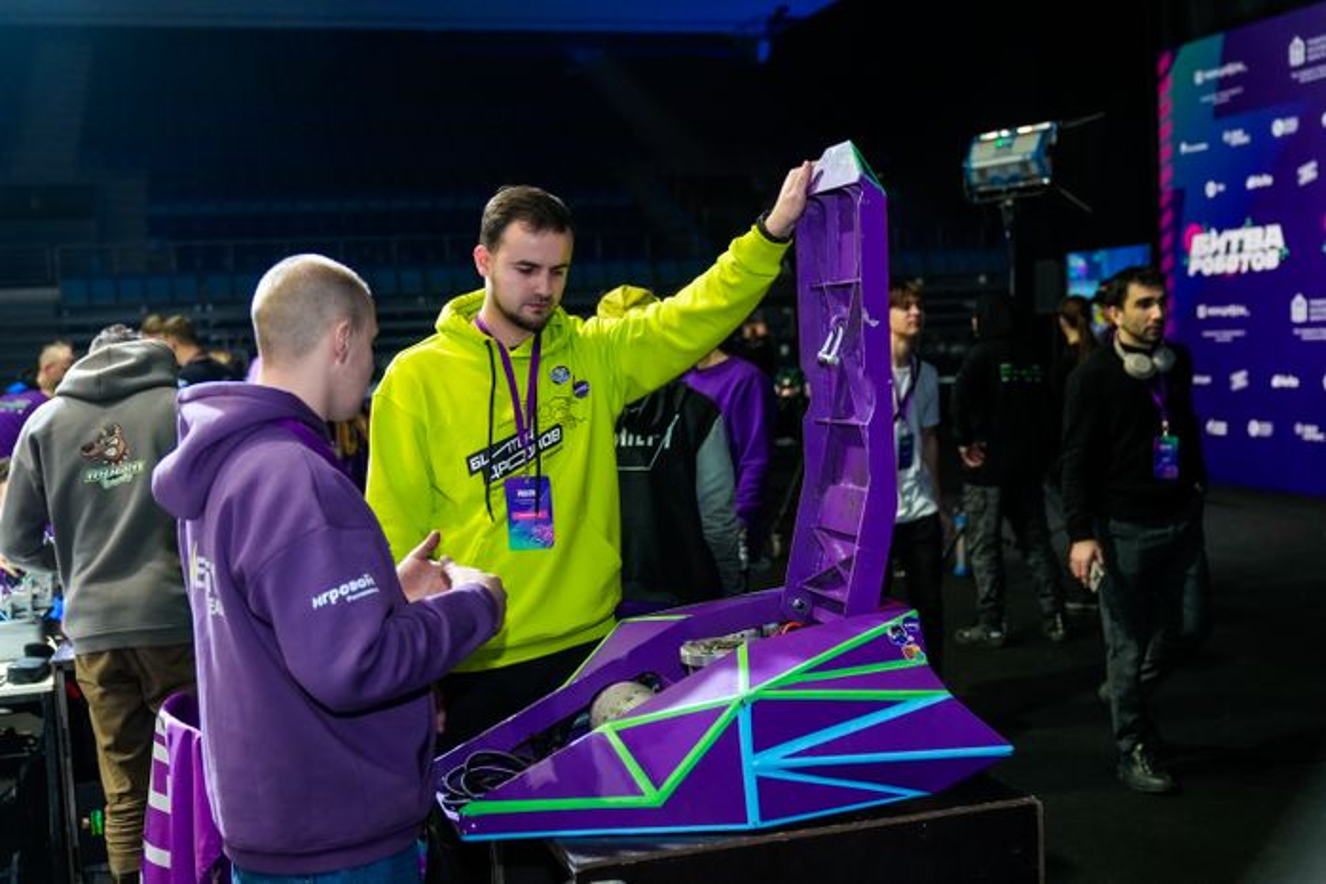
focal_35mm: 41
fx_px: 1510
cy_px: 442
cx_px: 663
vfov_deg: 32.6
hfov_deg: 47.4
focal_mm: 41
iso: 2500
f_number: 2.8
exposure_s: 1/200
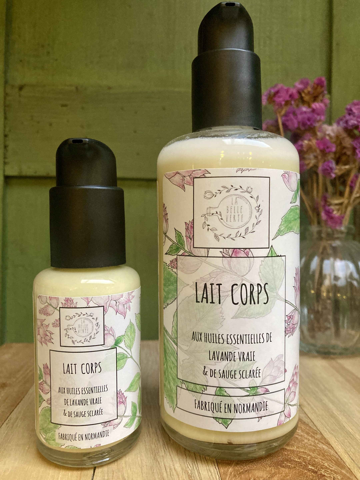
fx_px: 388
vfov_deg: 63.4
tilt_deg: +0.8
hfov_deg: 49.7
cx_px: 180
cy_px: 240
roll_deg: -0.7
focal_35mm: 28
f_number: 1.8
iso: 250
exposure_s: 1/50
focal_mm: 3.99
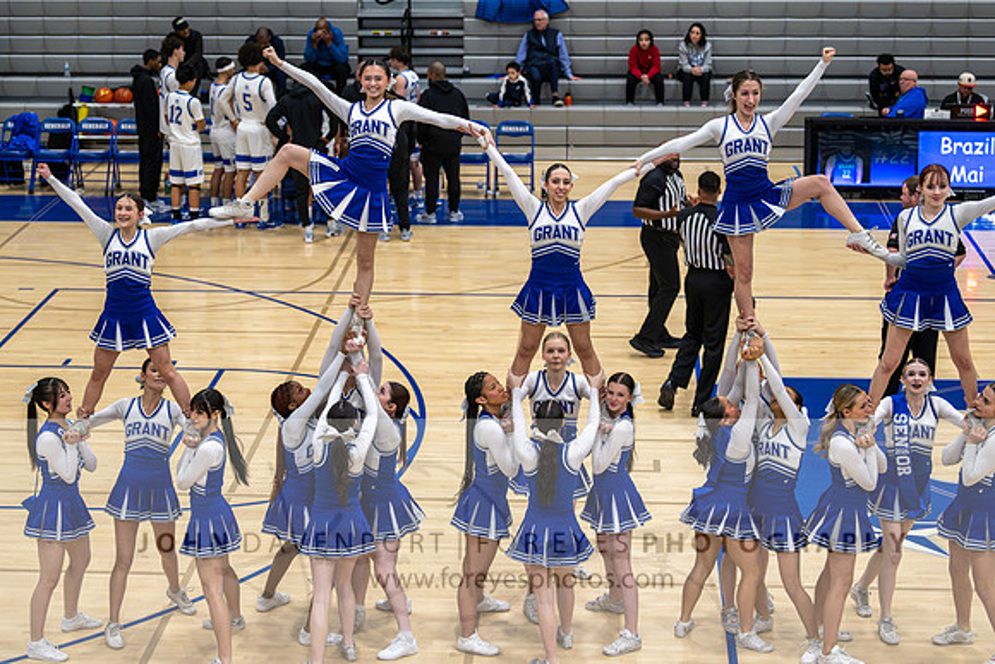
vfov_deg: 16.9
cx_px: 447
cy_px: 309
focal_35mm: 81
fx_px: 2234
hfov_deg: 25.1
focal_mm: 70
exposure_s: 1/1000
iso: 4500
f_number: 2.8
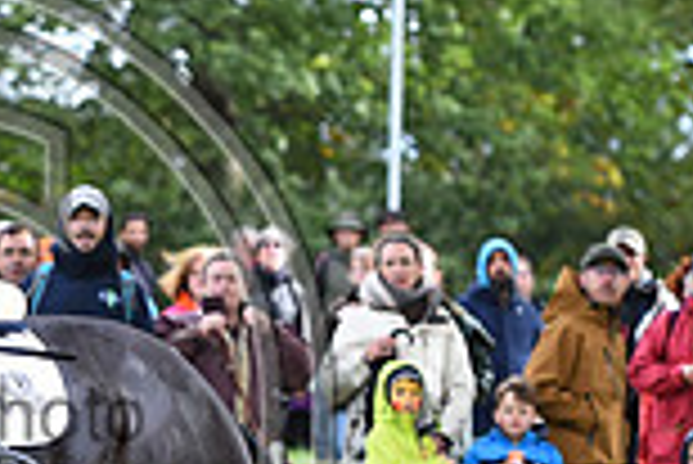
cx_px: -180
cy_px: 356
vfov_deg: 3.2
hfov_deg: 4.7
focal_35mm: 437
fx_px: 8420
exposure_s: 1/1250
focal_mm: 116
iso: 1000
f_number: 4.5
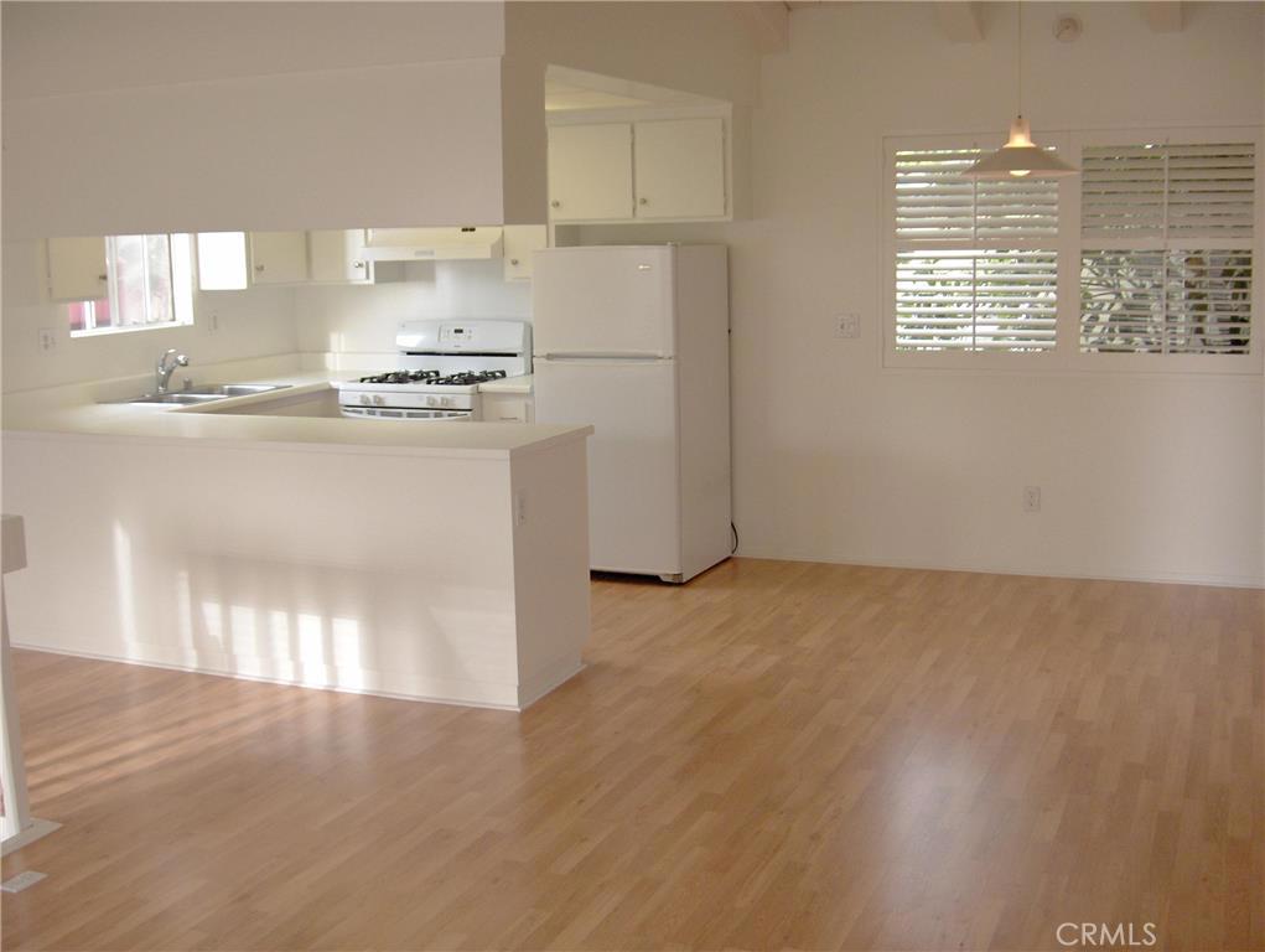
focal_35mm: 39
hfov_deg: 47.8
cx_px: 632
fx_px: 1427
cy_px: 476
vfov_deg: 36.9
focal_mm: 8
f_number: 2.8
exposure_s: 1/106
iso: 200
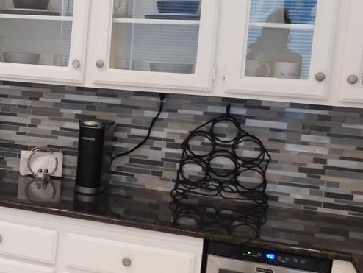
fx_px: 703
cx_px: -127
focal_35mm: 67
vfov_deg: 21.9
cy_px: 117
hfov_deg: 24.6
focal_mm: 4
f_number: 3
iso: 200
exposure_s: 1/30
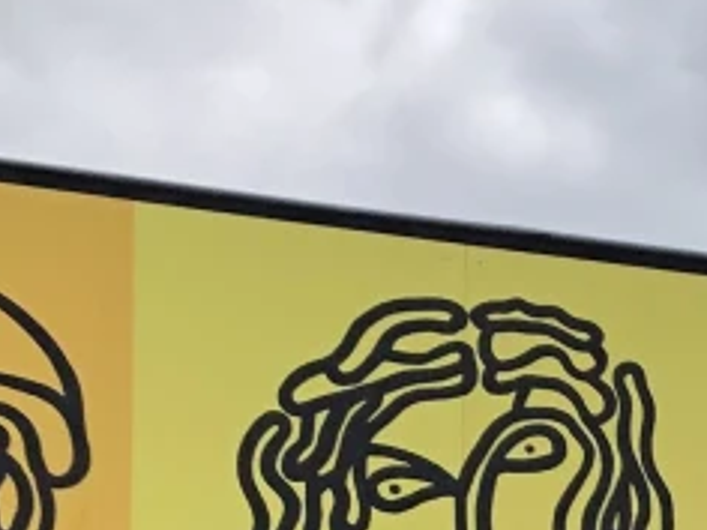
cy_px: 1283
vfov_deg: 7.7
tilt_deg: +7.6
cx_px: 1621
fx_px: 3635
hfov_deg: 9.9
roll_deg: +3.2
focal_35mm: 178
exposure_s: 1/1333
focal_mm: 4
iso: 20
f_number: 1.8
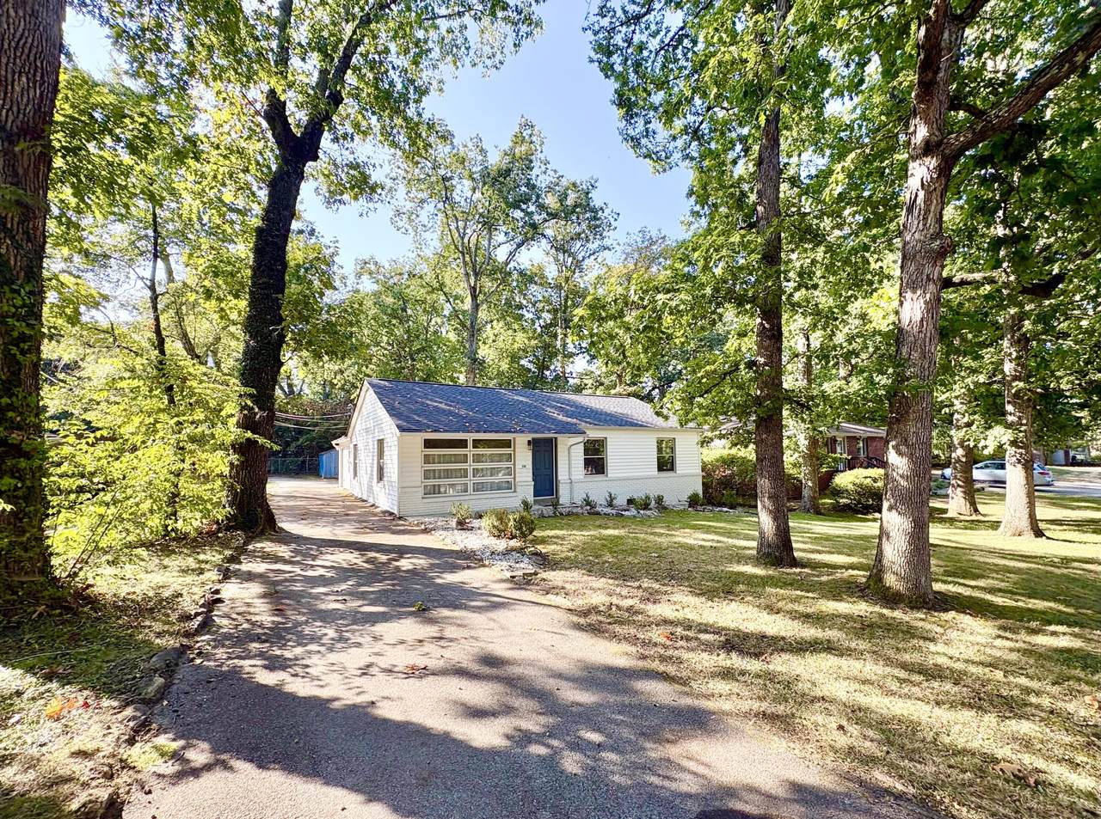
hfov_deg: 102.2
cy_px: 410
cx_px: 550
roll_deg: +1.3
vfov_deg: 85.4
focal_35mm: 14
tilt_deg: +3.5
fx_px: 444
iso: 64
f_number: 2.2
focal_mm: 2.22
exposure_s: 1/328
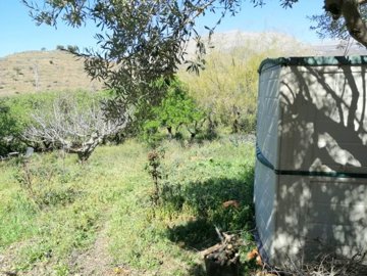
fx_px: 286
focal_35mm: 27
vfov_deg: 51.4
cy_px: 138
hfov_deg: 65.3
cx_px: 184
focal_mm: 3.88
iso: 50
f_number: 1.8
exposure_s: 1/850
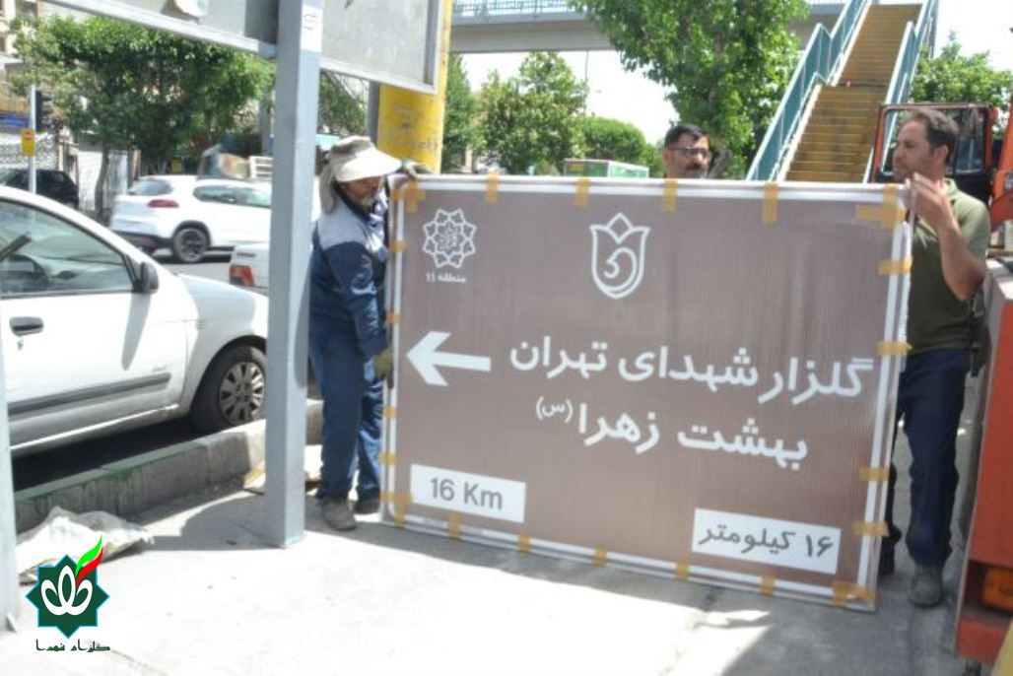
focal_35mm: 27
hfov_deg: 67.4
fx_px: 760
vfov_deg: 48.0
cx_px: 506
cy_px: 338
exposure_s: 1/50
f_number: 22
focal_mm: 18
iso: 800
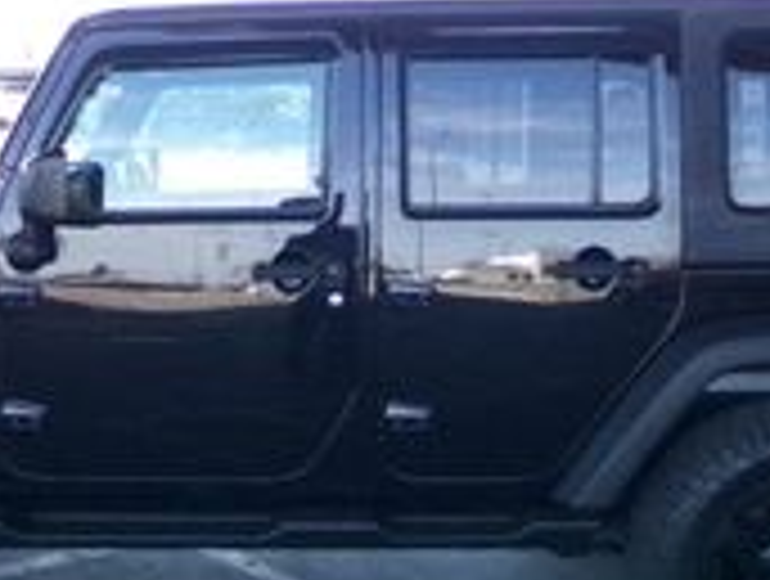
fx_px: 1248
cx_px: 270
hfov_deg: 34.0
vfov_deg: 26.0
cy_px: 405
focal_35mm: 56
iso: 891
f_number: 11.07
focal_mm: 4.3
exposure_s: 1/60
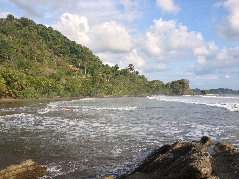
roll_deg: +0.6
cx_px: 120
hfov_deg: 52.6
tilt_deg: -2.2
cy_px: 90
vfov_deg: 40.7
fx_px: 242
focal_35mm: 35
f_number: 2.4
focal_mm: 4.28
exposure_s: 1/1416
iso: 50
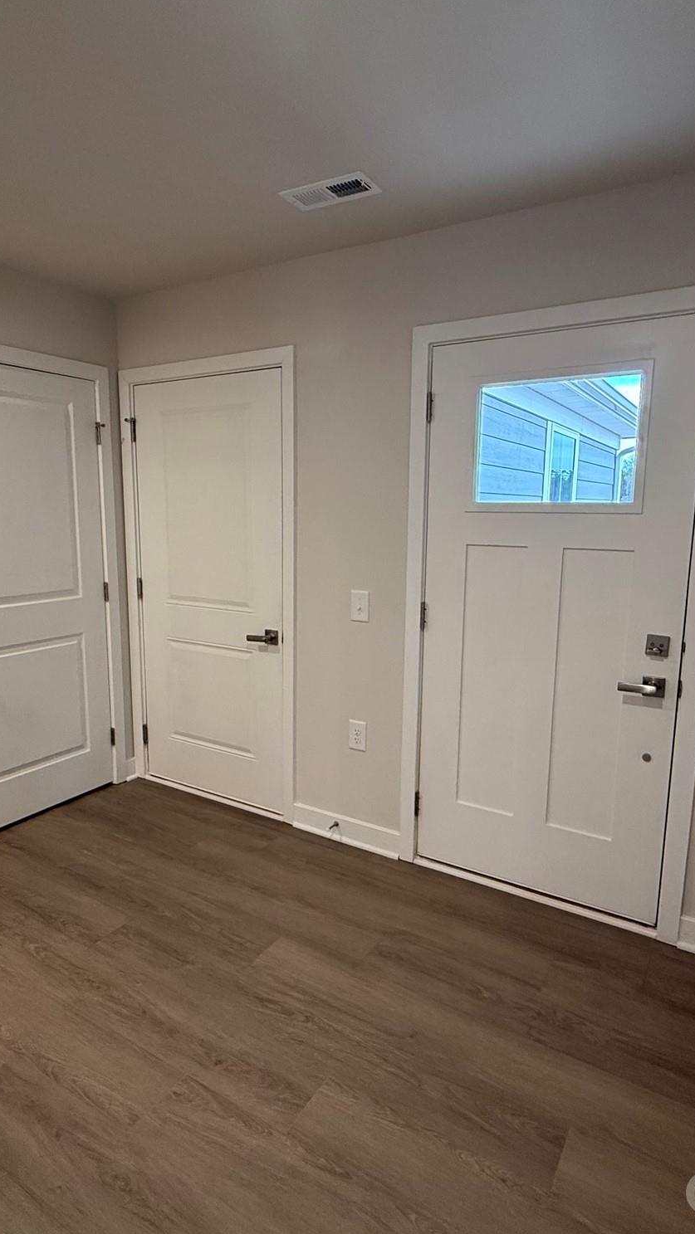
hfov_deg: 53.6
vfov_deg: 83.8
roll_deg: +0.1
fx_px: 688
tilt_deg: -7.6
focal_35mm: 21
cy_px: 618
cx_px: 335
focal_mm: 2.22
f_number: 2.2
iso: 320
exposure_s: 1/120
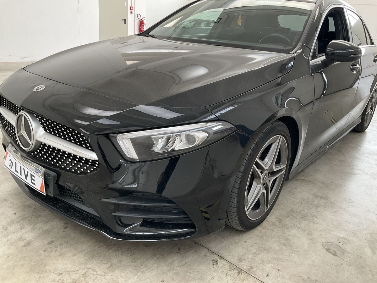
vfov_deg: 48.2
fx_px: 316
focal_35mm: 29
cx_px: 188
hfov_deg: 61.7
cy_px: 142
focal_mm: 3
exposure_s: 1/122
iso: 64
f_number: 1.8
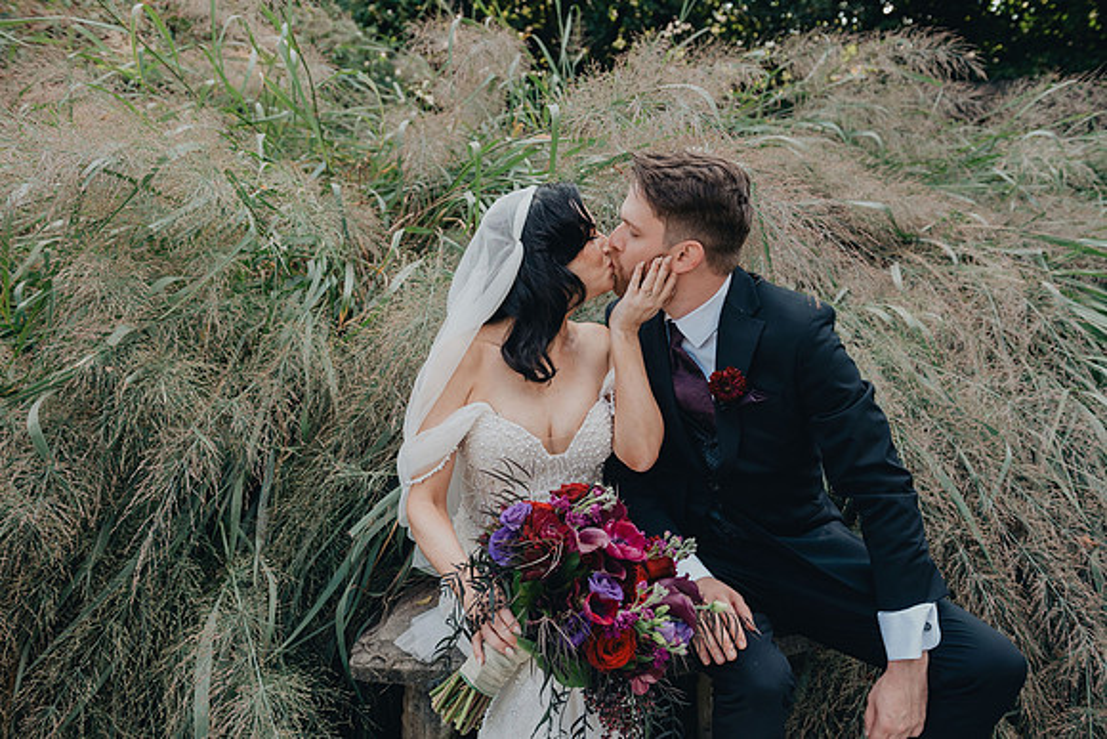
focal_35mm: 31
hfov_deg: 60.3
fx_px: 953
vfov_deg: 42.3
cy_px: 370
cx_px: 554
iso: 400
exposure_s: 1/320
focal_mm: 31
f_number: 4
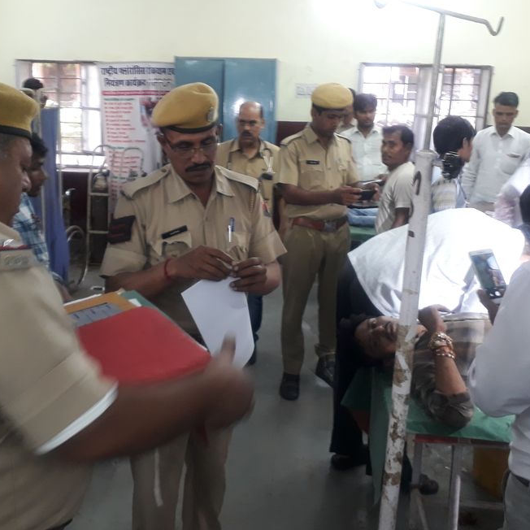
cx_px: 245
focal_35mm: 36
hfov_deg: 46.0
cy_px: 232
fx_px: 624
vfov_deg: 46.0
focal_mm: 3.6
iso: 200
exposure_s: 1/20
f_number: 1.9
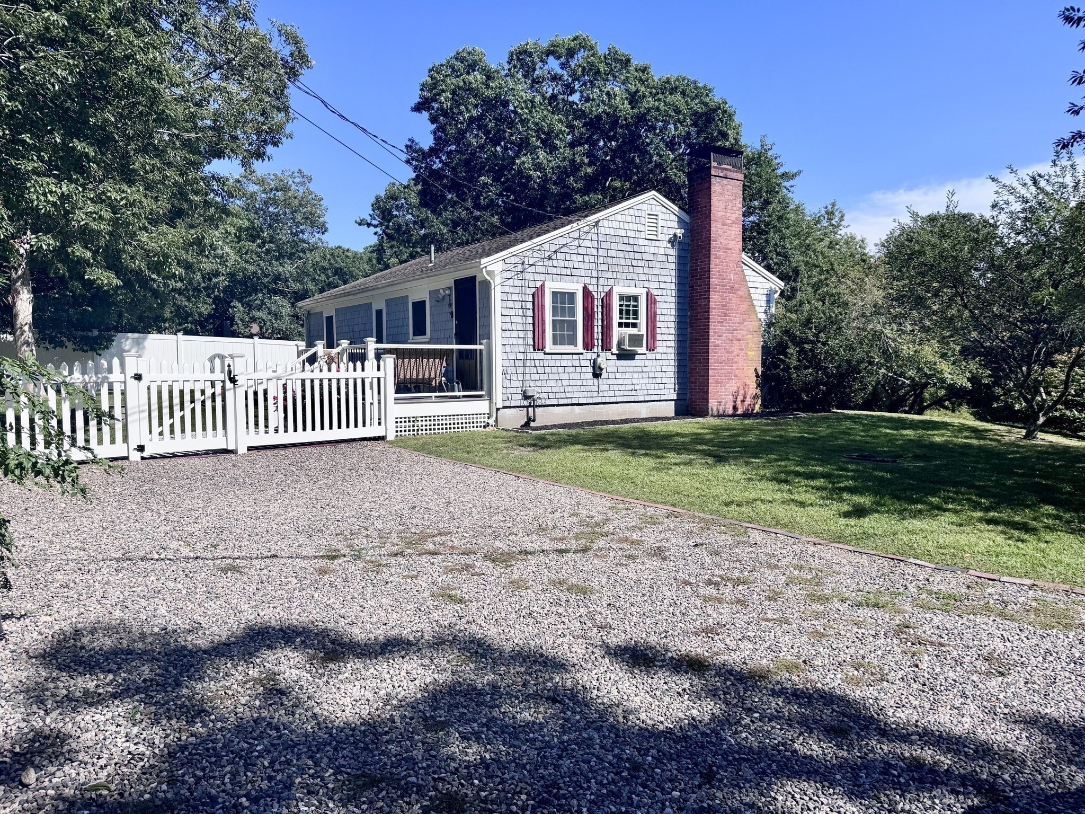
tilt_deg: -3.5
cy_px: 407
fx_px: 752
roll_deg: +0.6
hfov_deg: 71.6
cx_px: 542
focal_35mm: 24
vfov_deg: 56.8
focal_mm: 6.76
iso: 80
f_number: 1.78
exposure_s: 1/5814
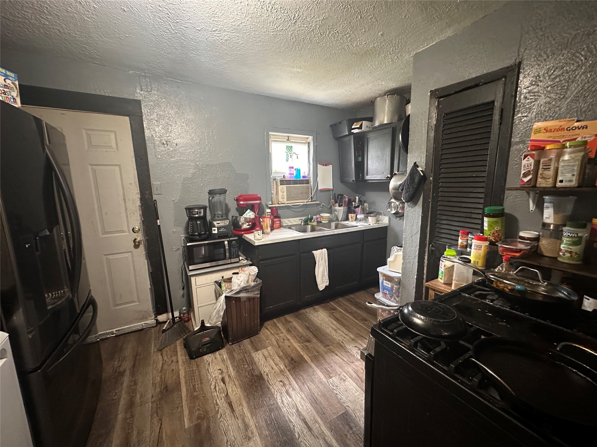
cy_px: 224
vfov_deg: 85.7
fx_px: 241
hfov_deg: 102.1
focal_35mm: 14
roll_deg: +1.1
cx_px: 298
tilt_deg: -9.4
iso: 800
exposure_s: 1/40
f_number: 2.2
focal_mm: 2.22
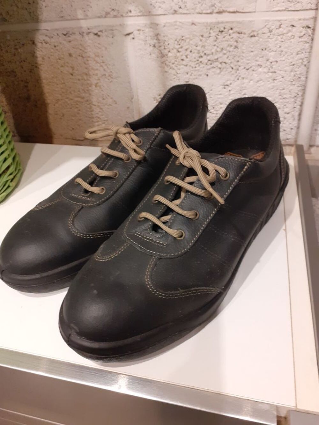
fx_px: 332
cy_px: 212
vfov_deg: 65.3
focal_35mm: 27
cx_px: 160
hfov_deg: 51.4
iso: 200
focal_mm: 3.6
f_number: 1.9
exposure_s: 1/25
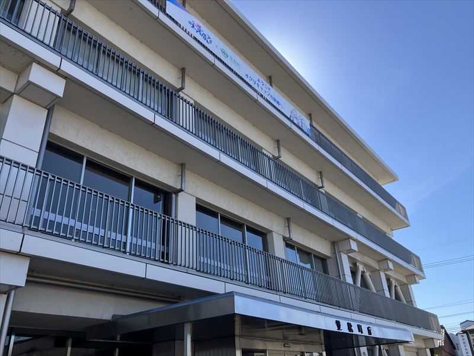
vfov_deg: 49.7
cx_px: 237
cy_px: 178
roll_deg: +3.5
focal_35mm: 28
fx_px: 383
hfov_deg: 63.4
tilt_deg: +28.6
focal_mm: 3.99
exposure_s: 1/1080
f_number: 1.8
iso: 32
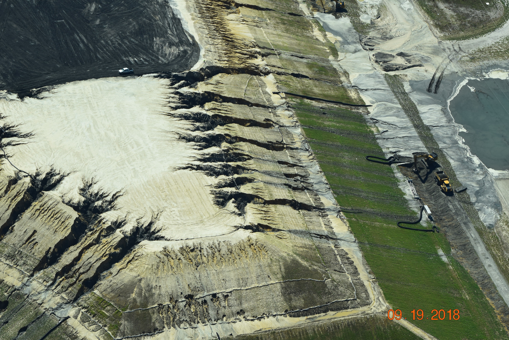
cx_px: 254
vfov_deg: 11.7
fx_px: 1655
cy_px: 170
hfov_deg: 17.5
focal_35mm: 117
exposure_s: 1/500
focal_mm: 78
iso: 280
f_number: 11
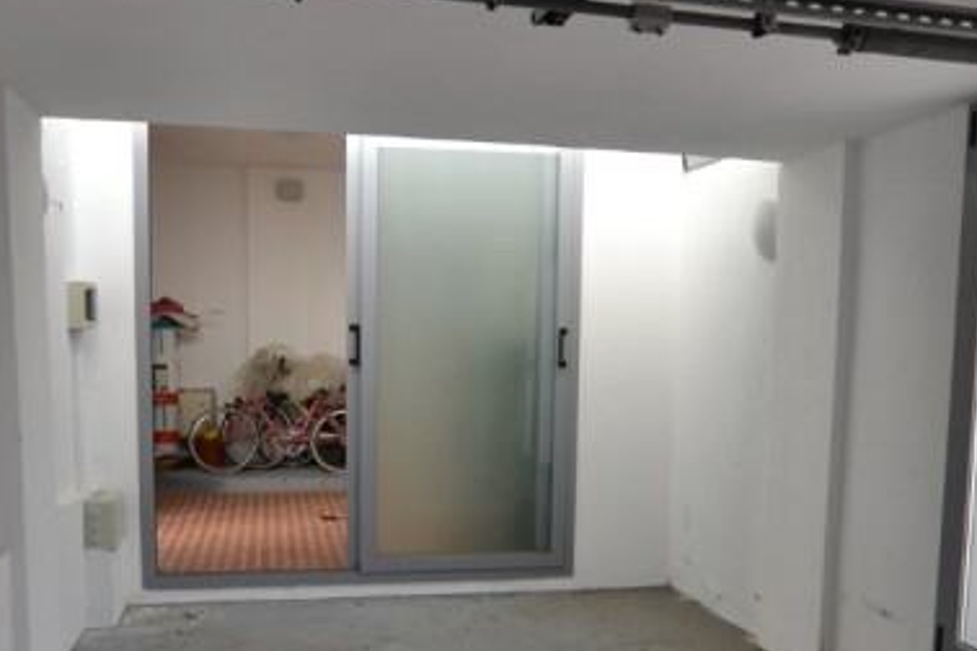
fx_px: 991
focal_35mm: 37
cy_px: 448
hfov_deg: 52.4
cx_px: 514
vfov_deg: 35.9
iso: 400
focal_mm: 11.5
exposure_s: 1/60
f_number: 3.5
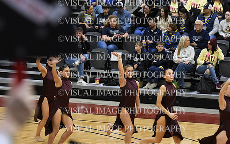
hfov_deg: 9.8
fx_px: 1341
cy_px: 84
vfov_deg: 6.1
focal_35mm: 214
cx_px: 122
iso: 4000
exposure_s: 1/400
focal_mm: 125
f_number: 3.5
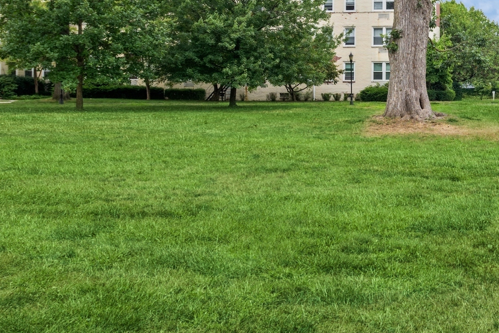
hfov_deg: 34.3
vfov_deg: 25.4
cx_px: 492
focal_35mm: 53
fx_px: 735
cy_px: 103
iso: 200
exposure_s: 1/60
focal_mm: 17
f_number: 8
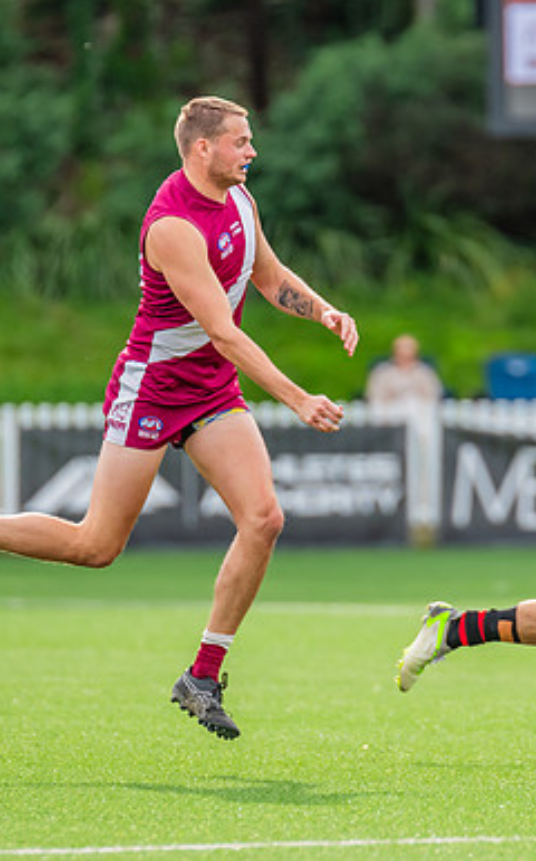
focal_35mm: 756
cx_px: 321
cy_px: 359
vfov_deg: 2.8
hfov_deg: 1.7
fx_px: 17703
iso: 800
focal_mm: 420
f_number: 5
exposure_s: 1/1250
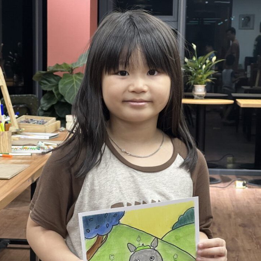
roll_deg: -1.6
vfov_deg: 18.2
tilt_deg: -7.3
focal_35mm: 95
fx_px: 810
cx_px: 129
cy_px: 176
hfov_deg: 18.3
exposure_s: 1/33
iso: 160
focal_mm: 9
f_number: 2.8
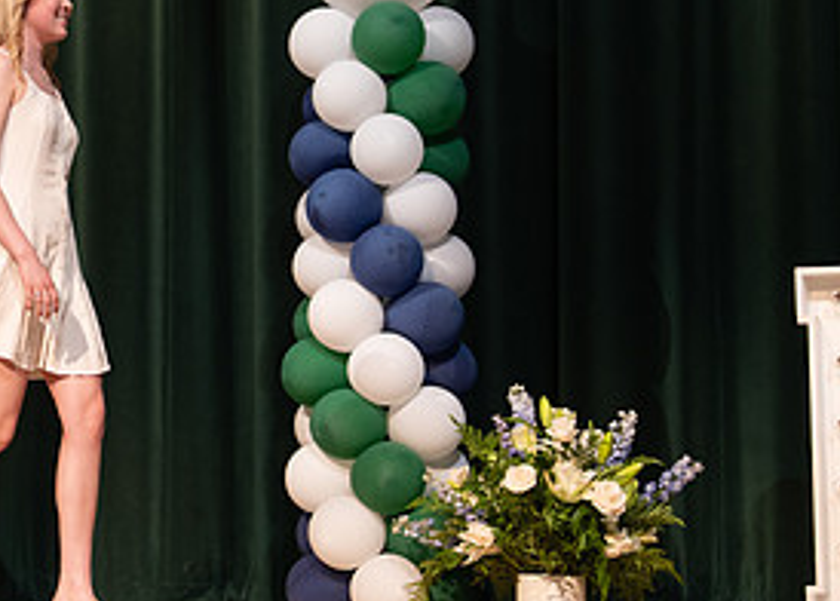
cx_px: -14
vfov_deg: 12.5
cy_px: 241
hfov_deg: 17.0
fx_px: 2745
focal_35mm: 115
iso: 500
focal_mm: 50
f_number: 1.2
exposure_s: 1/320
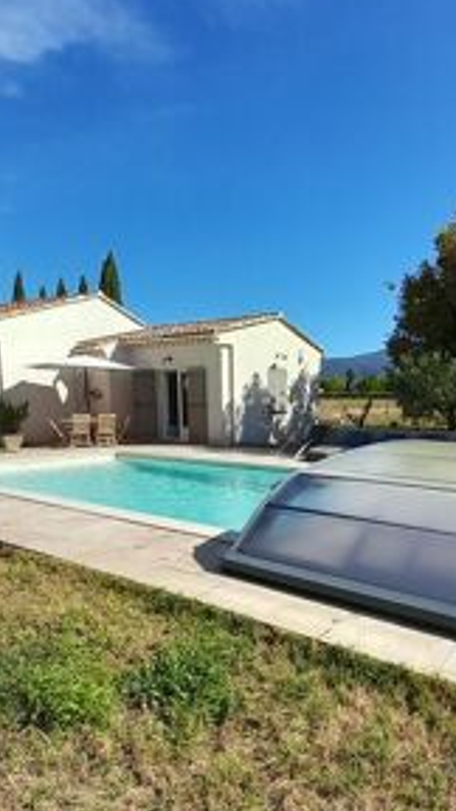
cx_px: 332
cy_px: 474
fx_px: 451
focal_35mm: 21
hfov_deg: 51.7
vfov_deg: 83.1
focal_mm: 1.13
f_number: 2.2
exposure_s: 1/1229
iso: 40
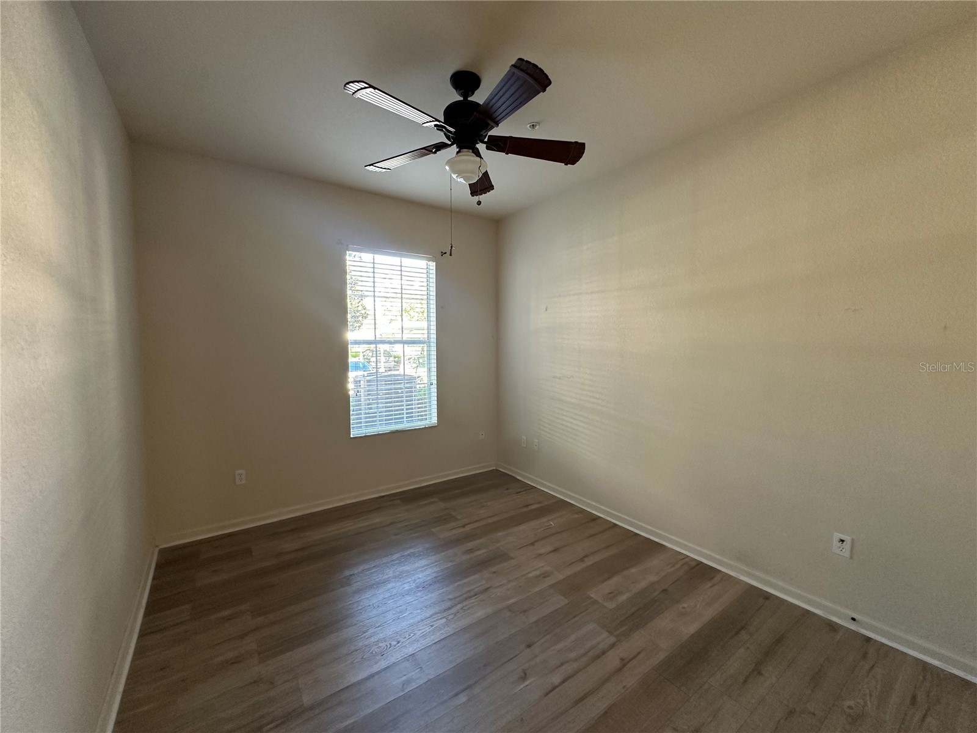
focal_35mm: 14
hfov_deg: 102.1
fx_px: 395
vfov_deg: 85.7
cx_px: 488
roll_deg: -0.3
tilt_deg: -4.1
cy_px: 366
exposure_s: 1/60
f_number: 2.2
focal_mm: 2.22
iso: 250
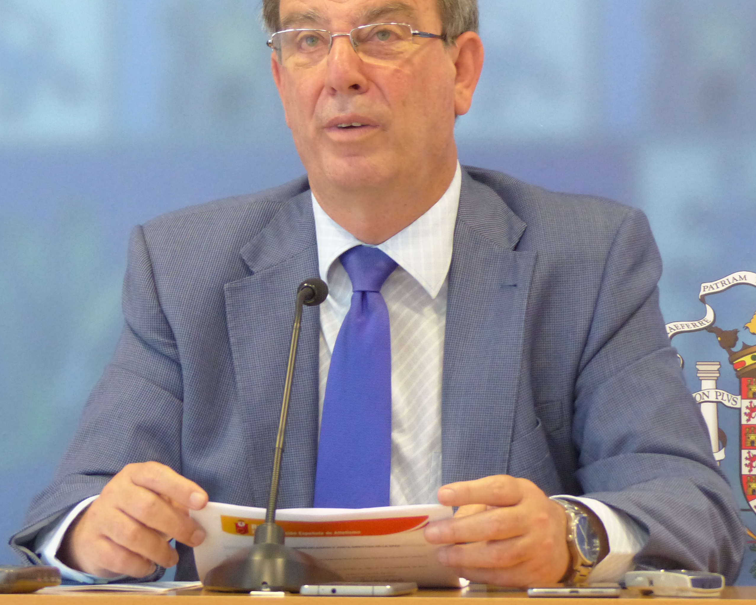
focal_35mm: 152
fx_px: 3401
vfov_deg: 10.2
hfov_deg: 12.7
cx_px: 327
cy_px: 199
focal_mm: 17.8
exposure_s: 1/50
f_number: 2.8
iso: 400
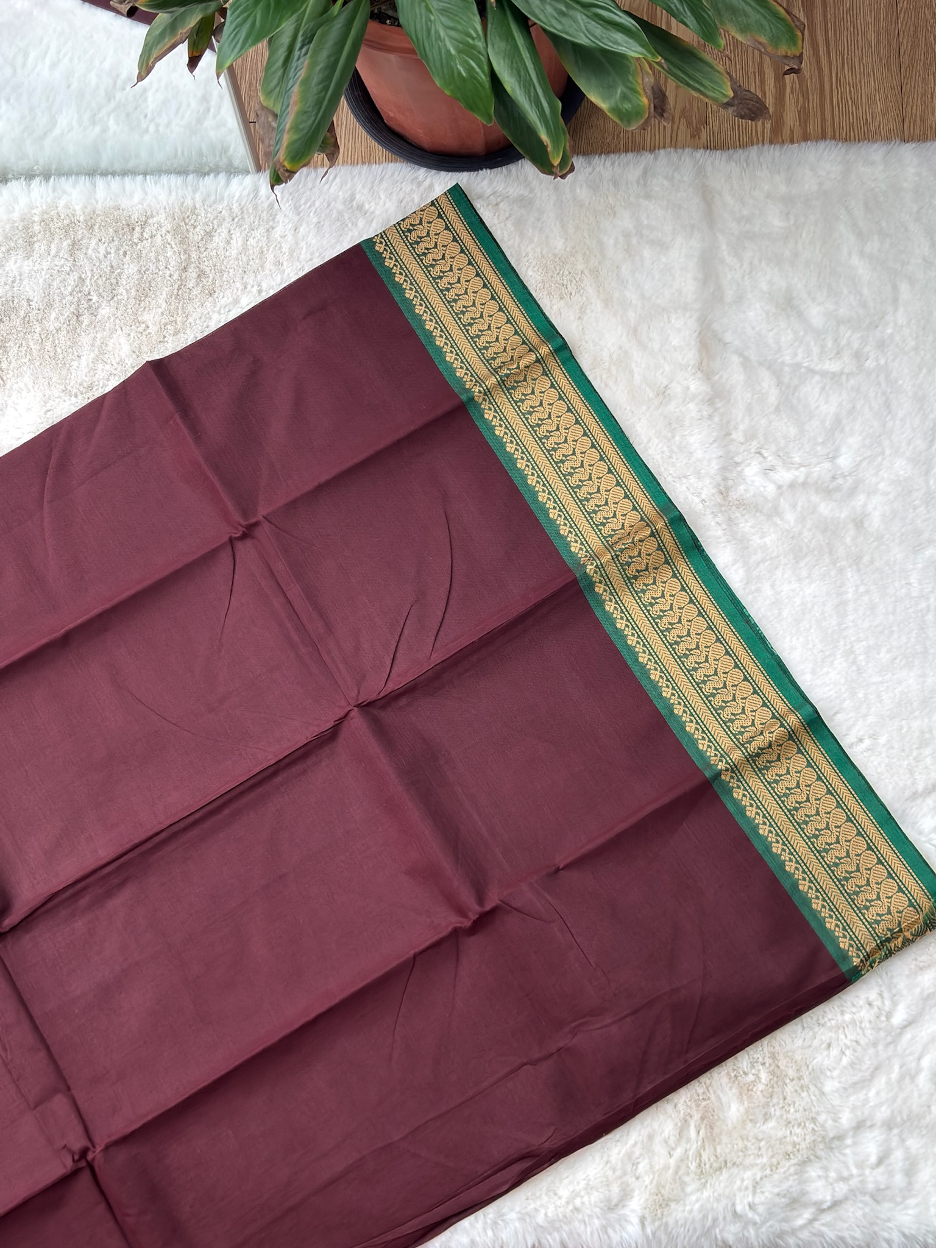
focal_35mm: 49
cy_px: 624
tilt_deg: -73.9
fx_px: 1767
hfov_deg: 29.7
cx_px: 468
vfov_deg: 38.9
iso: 50
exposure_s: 1/121
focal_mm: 5.96
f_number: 1.6
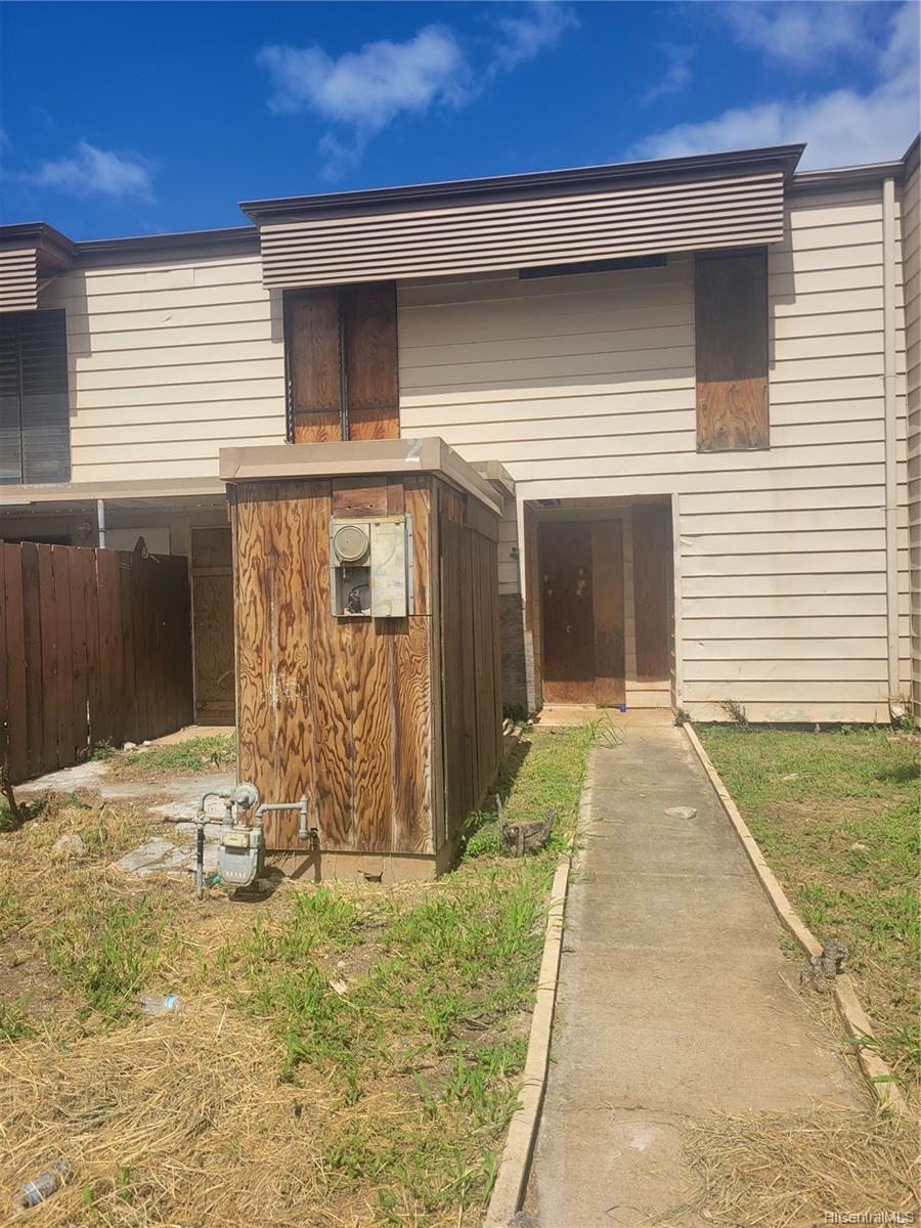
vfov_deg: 67.3
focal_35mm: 26
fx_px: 922
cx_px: 460
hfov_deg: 53.1
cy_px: 614
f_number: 1.8
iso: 40
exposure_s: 1/3409
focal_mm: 5.4
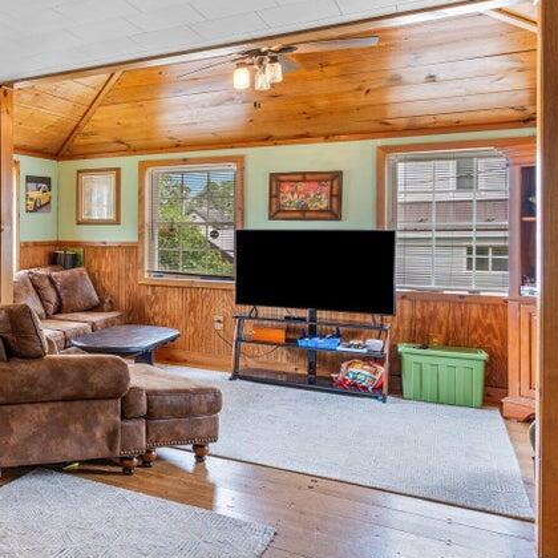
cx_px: -44
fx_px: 602
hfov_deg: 40.8
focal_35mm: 33
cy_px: 243
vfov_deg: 49.6
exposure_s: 6
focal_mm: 17
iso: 100
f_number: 9
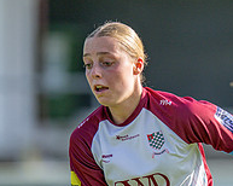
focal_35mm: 1110
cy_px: 228
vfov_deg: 1.4
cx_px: 89
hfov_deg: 1.7
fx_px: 7647
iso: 200
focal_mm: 300
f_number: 2.8
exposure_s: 1/3200
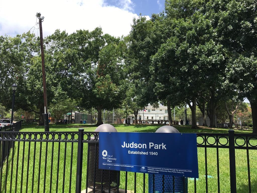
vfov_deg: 48.2
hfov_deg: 61.7
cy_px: 96
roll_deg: -1.6
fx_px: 215
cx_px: 128
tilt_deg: +6.1
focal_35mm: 29
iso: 25
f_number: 2.2
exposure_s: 1/845
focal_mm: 4.15
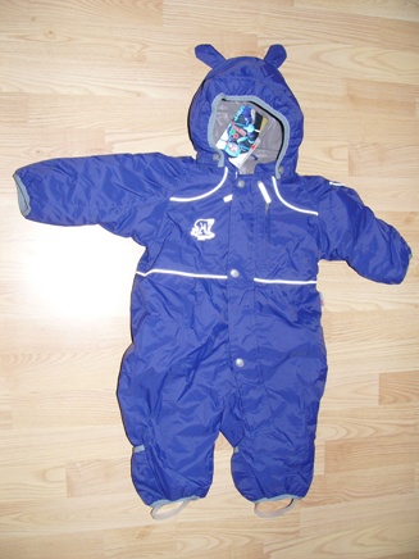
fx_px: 597
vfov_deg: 50.1
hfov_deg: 38.7
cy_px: 283
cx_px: 214
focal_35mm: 37
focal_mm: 6
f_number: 2.8
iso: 100
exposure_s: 1/80
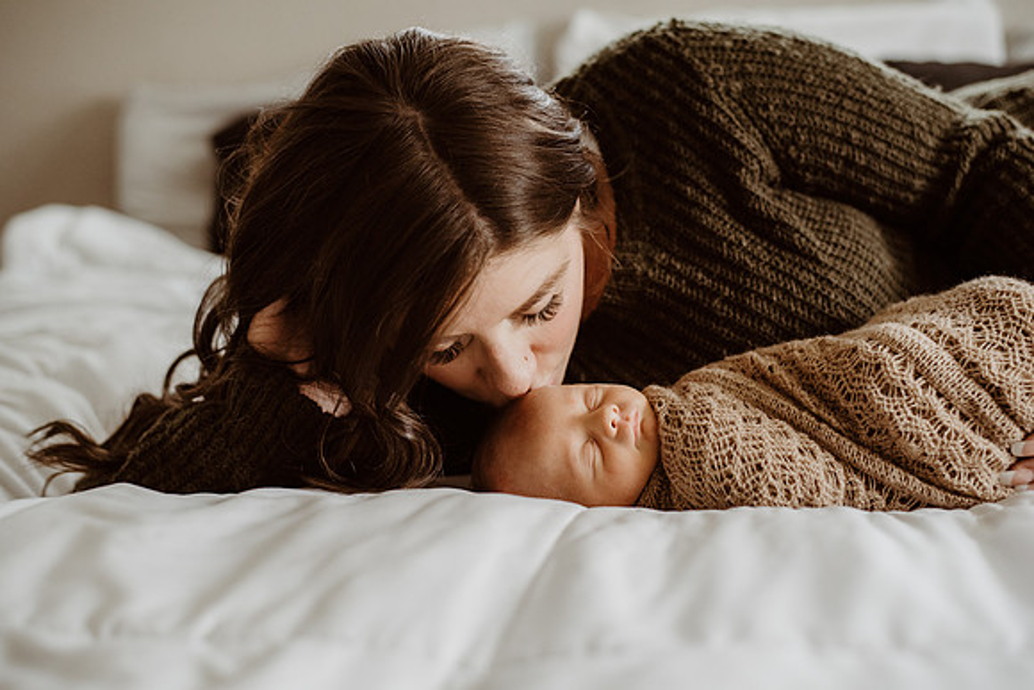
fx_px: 1436
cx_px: 517
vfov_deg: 27.0
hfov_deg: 39.6
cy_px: 345
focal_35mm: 50
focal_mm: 50
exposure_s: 1/200
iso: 1600
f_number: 2.8
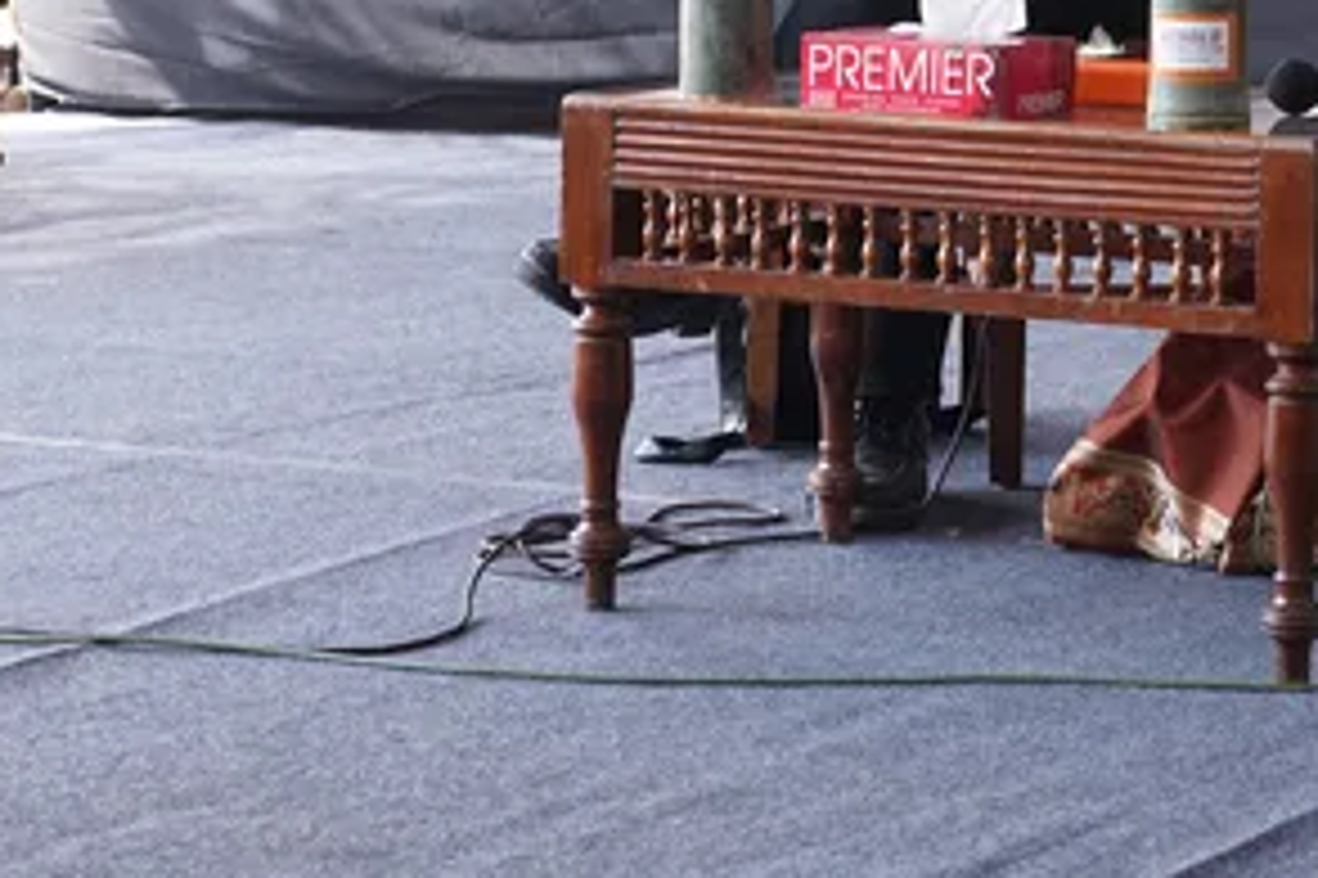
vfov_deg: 9.4
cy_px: -290
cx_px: 1287
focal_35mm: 143
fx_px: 5246
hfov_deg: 14.1
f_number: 4.5
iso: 200
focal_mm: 35
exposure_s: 1/100
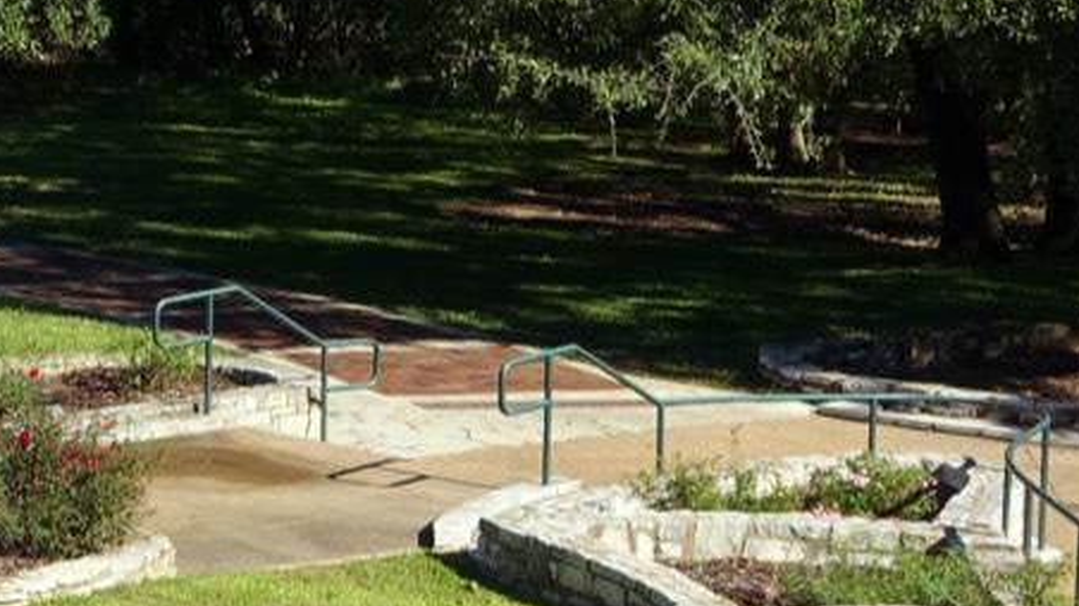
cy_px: 129
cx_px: -740
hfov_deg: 13.9
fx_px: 4033
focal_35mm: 141
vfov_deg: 8.6
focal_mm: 13.92
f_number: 5.6
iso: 125
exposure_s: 1/320
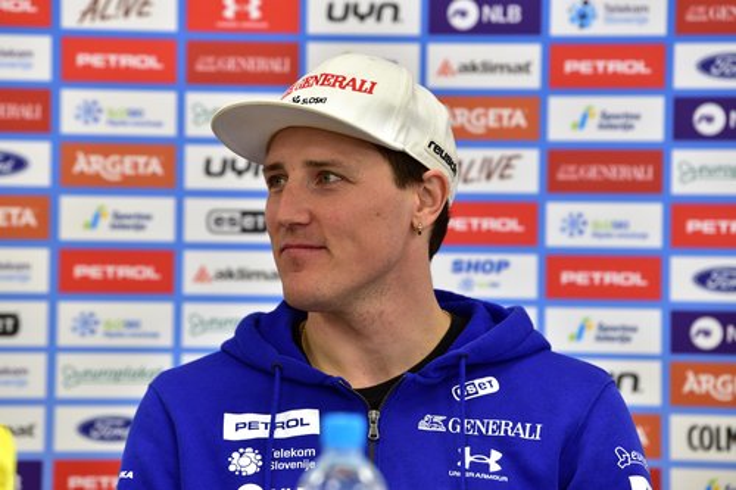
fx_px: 4087
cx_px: 368
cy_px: 245
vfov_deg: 6.9
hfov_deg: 10.3
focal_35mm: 200
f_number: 4.5
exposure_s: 1/320
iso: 1600
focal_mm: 200
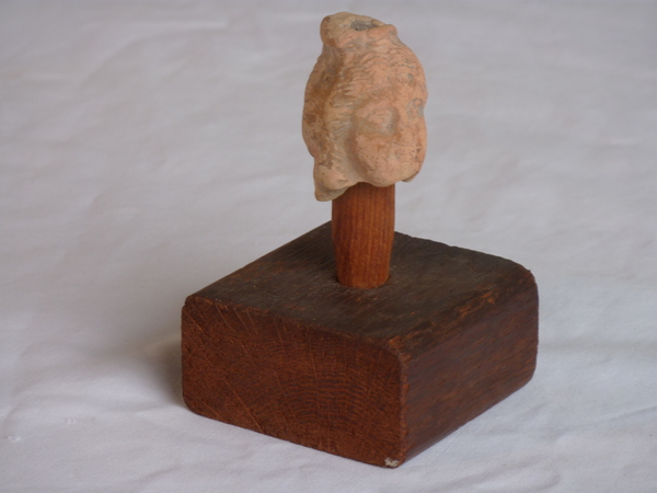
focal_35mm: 196
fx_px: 3720
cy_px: 246
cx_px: 328
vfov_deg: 7.6
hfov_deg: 10.1
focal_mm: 32.1
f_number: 4.5
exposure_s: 1/13
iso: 80
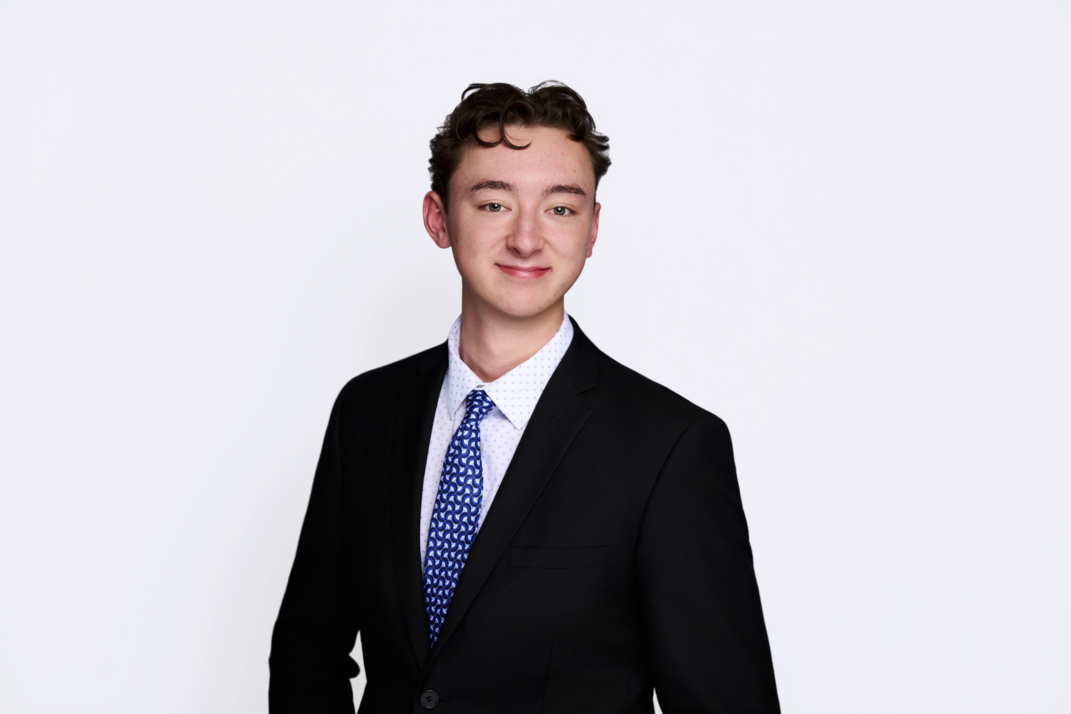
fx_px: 1487
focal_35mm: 50
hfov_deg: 39.6
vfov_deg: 27.0
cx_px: 536
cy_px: 357
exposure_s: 1/200
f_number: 6.3
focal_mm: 50
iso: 200
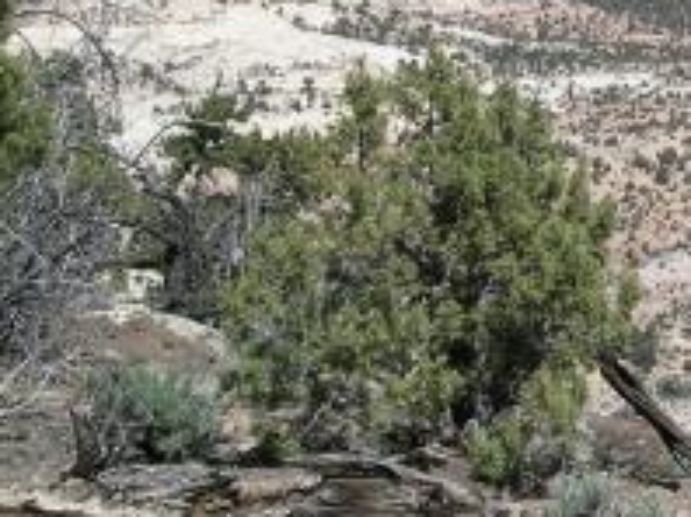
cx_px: 1043
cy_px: -140
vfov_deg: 10.7
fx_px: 2712
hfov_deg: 13.6
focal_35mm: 136
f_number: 7.2
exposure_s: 1/222
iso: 50
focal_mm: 8.7
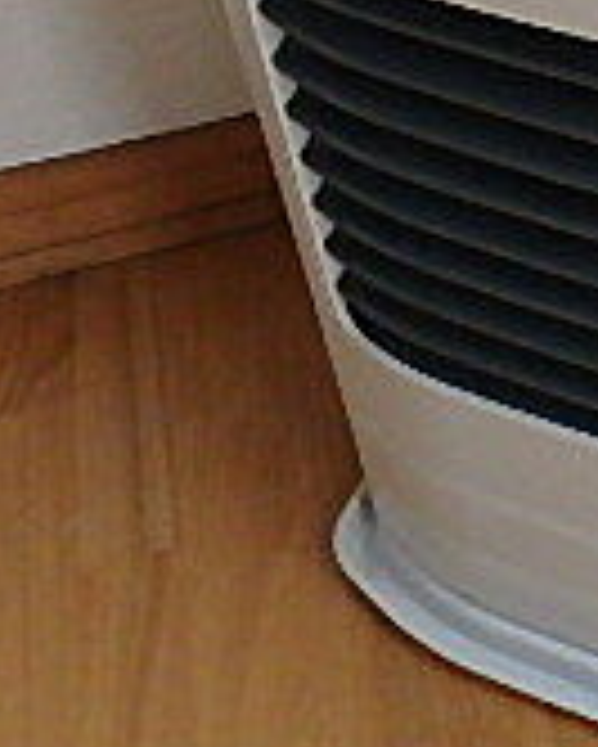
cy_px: -9
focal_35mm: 79
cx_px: 917
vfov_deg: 23.1
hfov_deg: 17.4
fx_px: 1746
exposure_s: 1/30
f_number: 3.5
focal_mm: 3.7
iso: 800
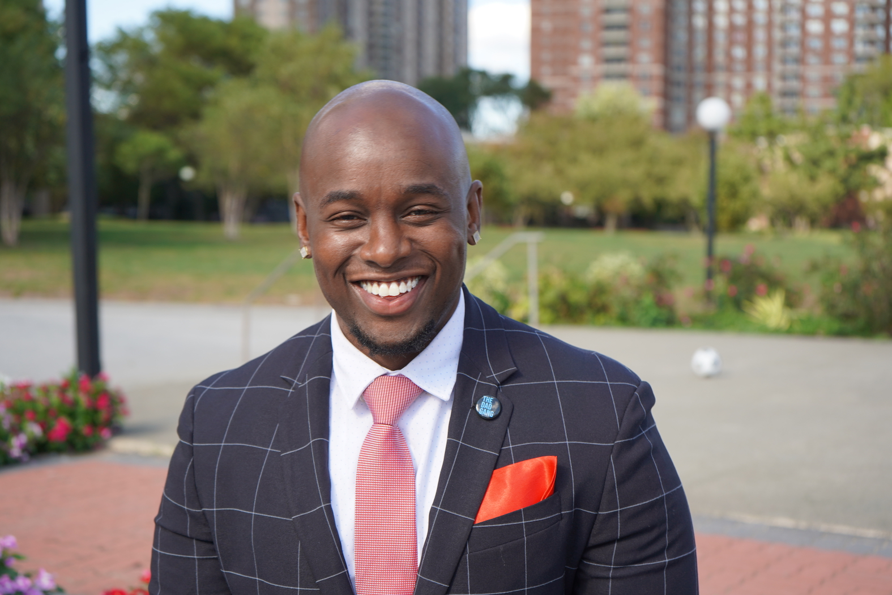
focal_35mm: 55
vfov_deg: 24.6
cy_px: 298
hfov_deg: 36.2
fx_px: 1363
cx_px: 446
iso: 100
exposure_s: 1/160
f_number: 5
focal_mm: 55
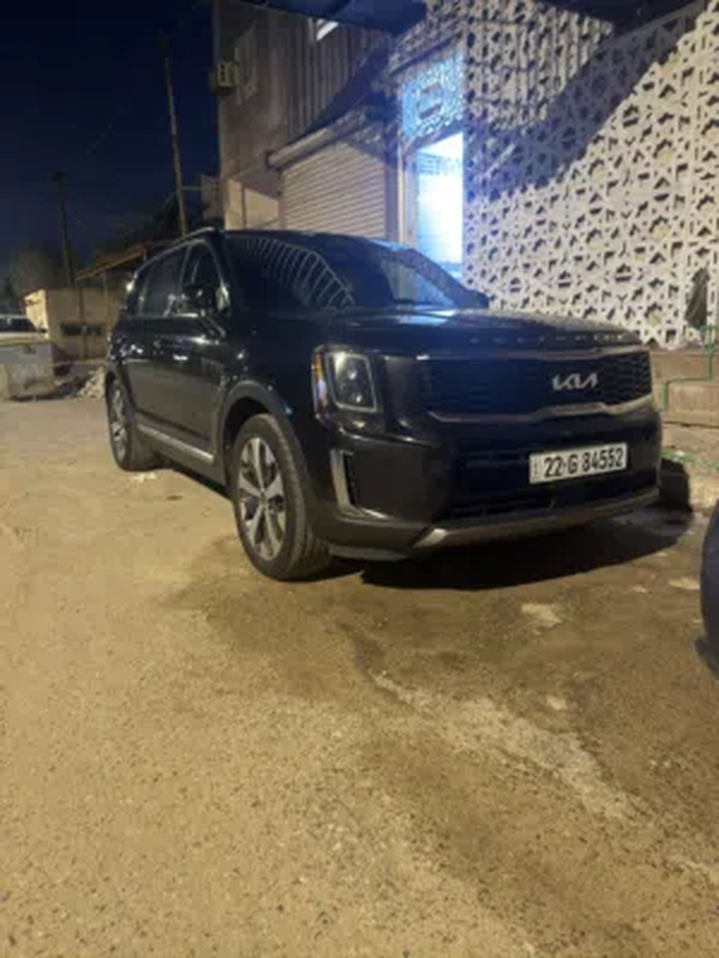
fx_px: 665
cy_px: 479
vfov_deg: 71.6
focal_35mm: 24
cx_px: 360
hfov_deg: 56.8
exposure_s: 1/25
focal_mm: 6.76
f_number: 1.78
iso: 640
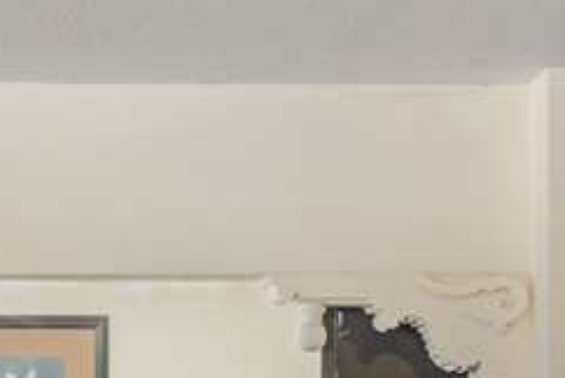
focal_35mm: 135
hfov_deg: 14.8
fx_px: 2121
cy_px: 618
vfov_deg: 9.8
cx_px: -74
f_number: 10
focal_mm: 32
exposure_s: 1/50
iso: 400
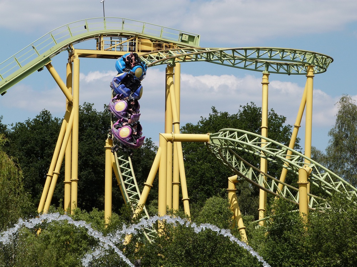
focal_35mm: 184
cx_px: 178
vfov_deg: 8.1
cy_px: 134
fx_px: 1898
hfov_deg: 10.7
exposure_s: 1/800
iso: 100
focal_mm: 33.2
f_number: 5.6
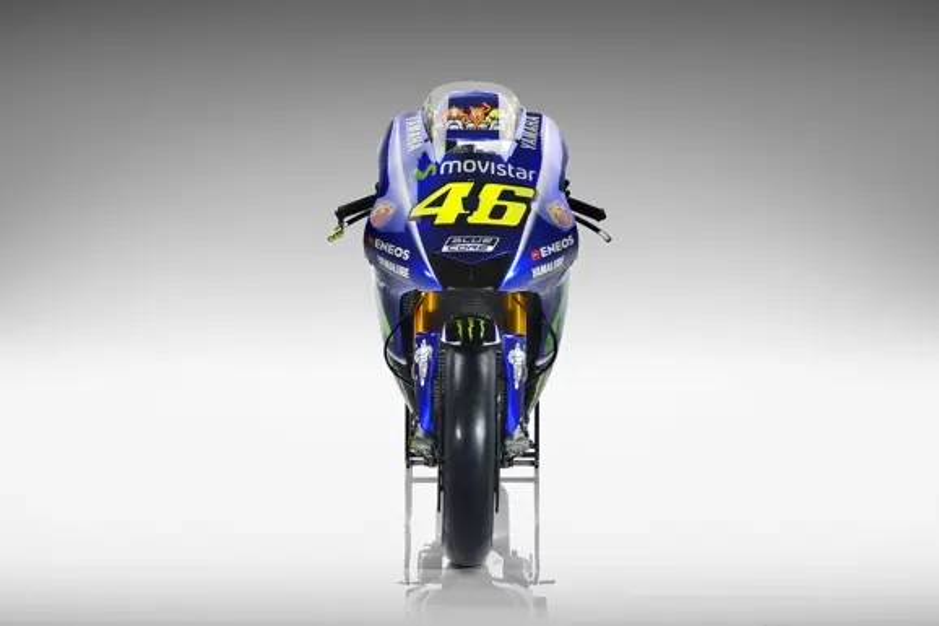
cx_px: 470
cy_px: 313
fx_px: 3259
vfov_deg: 11.0
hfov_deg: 16.4
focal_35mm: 125
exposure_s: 1/160
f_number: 18
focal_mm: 125
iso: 31
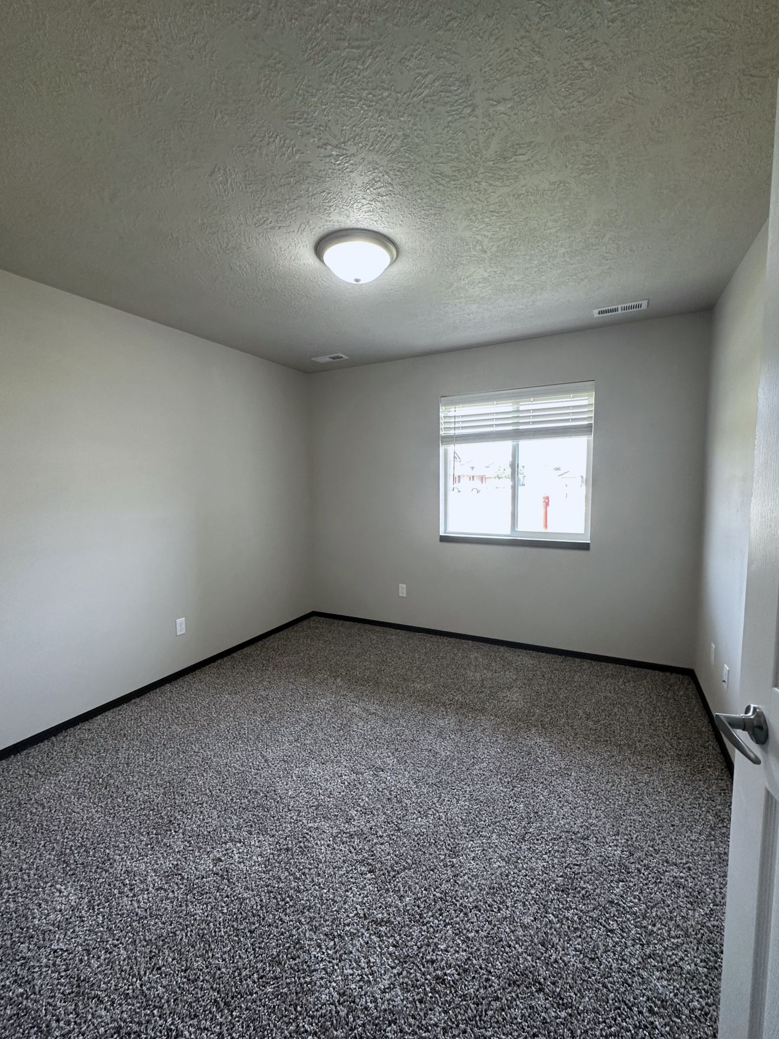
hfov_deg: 85.7
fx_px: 420
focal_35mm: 14
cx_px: 390
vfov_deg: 102.1
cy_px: 520
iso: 200
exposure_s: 1/120
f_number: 2.2
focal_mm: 2.22
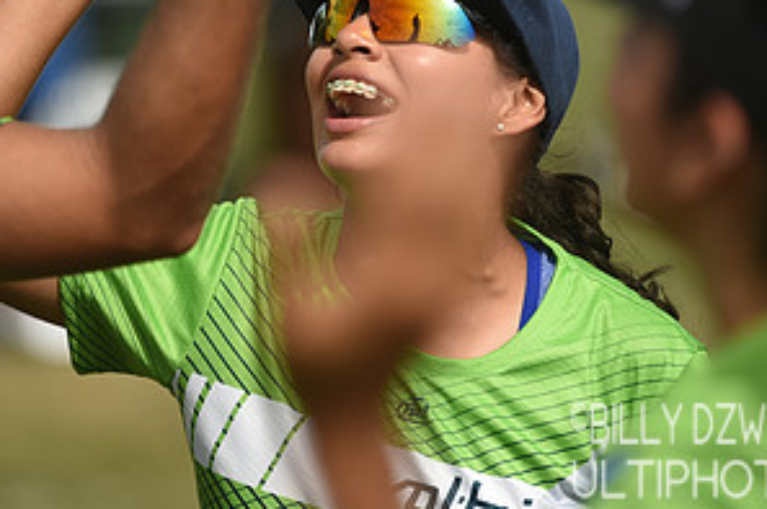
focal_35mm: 391
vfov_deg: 3.5
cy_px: 32
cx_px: 405
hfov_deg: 5.3
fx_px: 8317
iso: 100
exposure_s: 1/2000
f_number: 2.8
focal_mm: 200
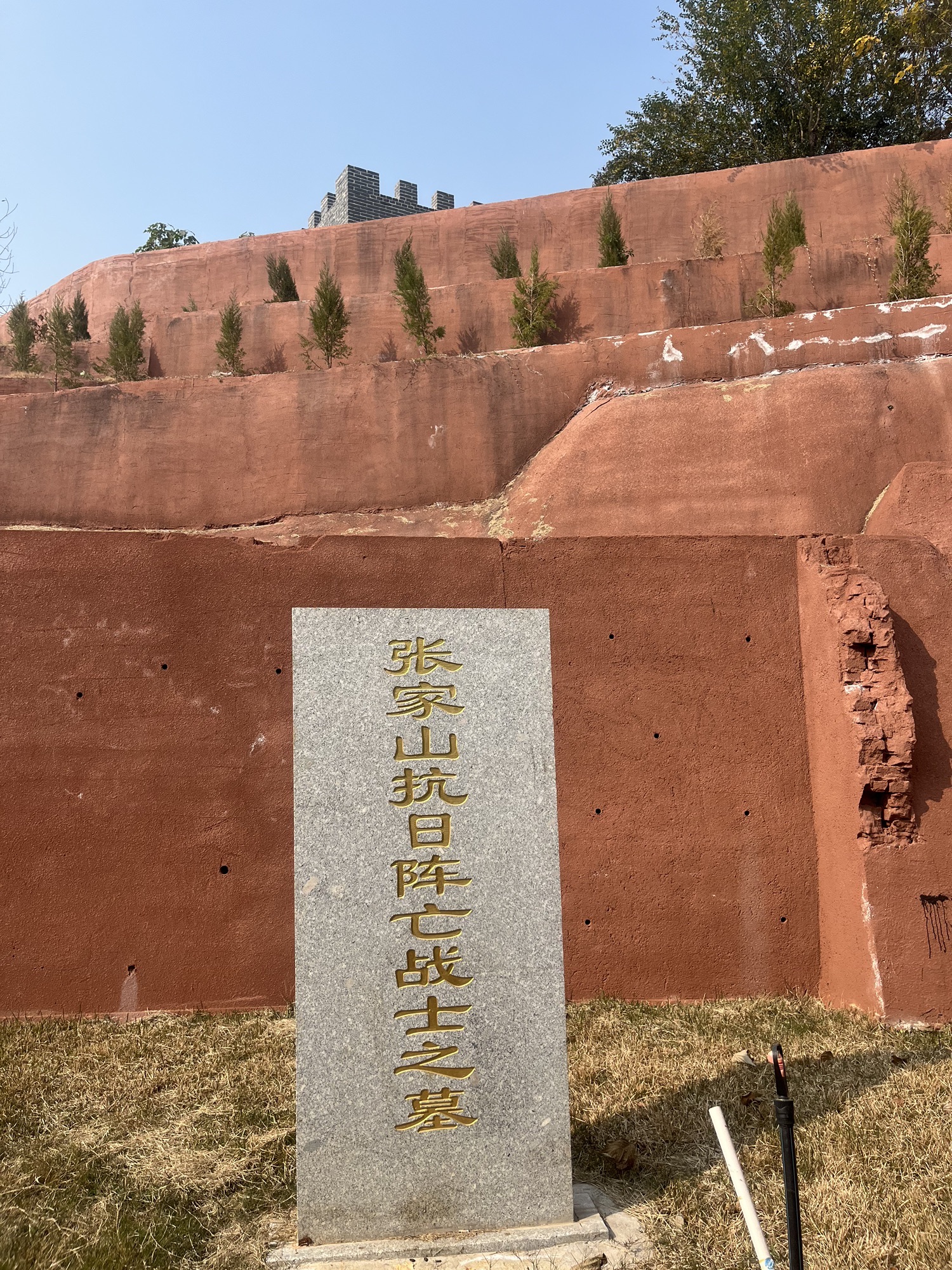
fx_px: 953
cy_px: 635
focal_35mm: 26
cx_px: 476
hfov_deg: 53.1
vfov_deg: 67.3
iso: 50
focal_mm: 5.1
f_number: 1.6
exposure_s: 1/2571
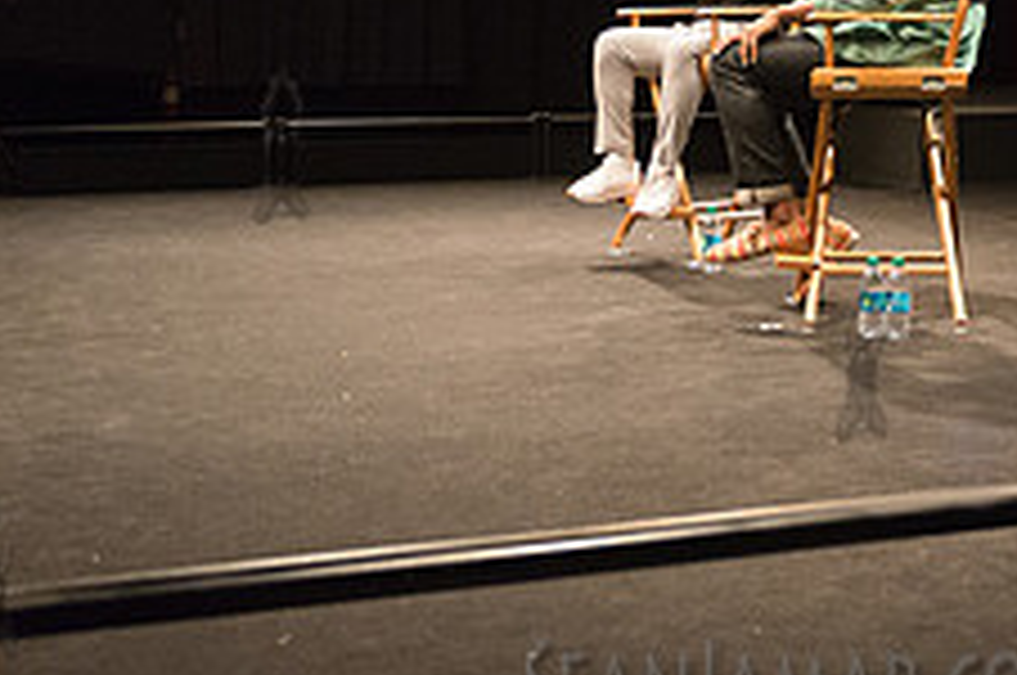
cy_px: -74
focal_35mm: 72
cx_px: 860
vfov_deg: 18.2
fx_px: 2031
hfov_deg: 27.4
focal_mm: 28
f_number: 2.8
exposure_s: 1/200
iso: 4000
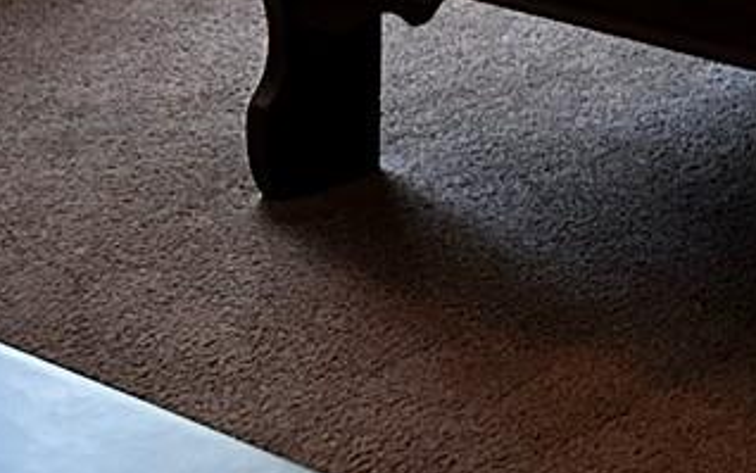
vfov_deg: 9.1
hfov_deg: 14.8
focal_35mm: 128
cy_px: -725
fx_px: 2638
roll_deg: -1.3
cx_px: 1241
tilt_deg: -2.1
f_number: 1.78
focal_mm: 6.86
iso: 500
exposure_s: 1/60
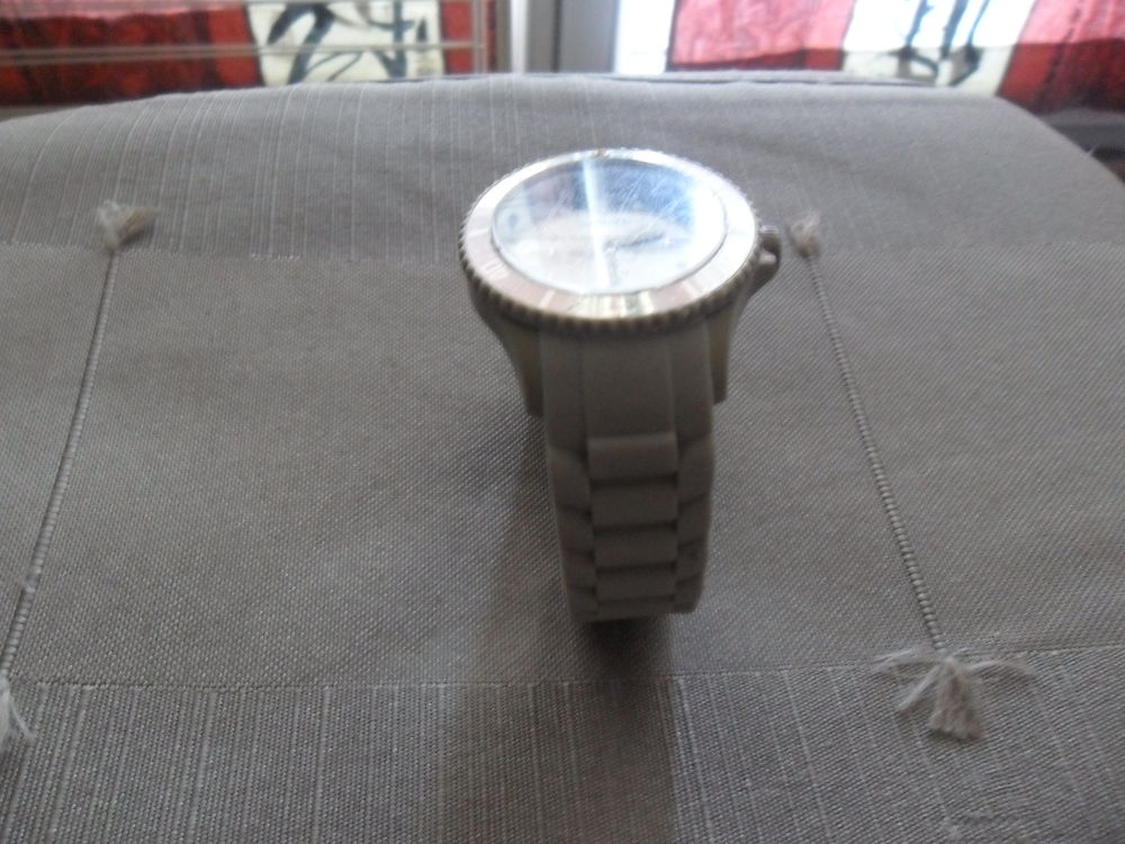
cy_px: 422
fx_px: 877
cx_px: 562
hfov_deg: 65.3
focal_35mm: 27
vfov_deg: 51.4
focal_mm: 4.9
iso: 400
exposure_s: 1/15
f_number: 3.5
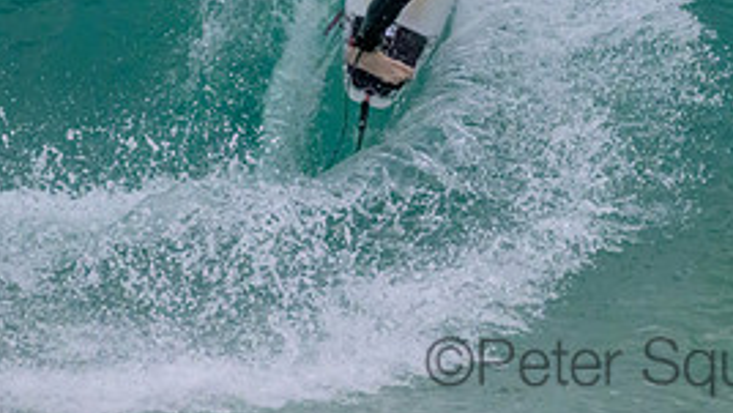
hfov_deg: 1.2
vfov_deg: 0.7
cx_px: 637
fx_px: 35232
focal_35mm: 1812
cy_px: -92
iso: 9000
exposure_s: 1/2000
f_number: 11
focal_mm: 800
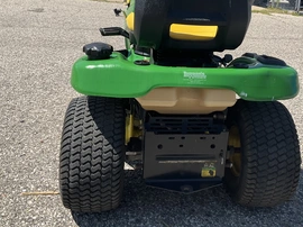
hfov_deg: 43.7
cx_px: 182
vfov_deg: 33.3
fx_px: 376
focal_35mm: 43
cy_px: 78
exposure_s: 1/1577
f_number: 1.8
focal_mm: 3
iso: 25
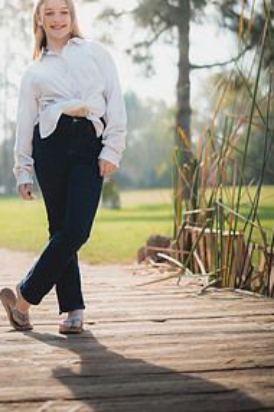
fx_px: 902
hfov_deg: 17.2
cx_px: 65
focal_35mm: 79
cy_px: 137
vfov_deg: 25.5
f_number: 1.4
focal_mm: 50
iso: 250
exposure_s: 1/4000
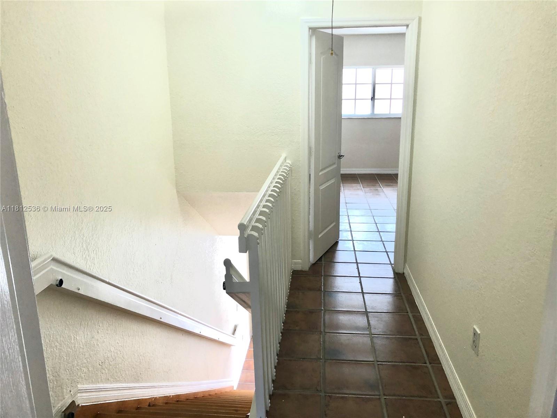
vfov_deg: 49.7
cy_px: 209
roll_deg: +0.1
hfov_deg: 63.4
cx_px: 278
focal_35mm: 28
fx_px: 451
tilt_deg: -13.7
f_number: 1.8
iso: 20
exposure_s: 1/30
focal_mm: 3.99
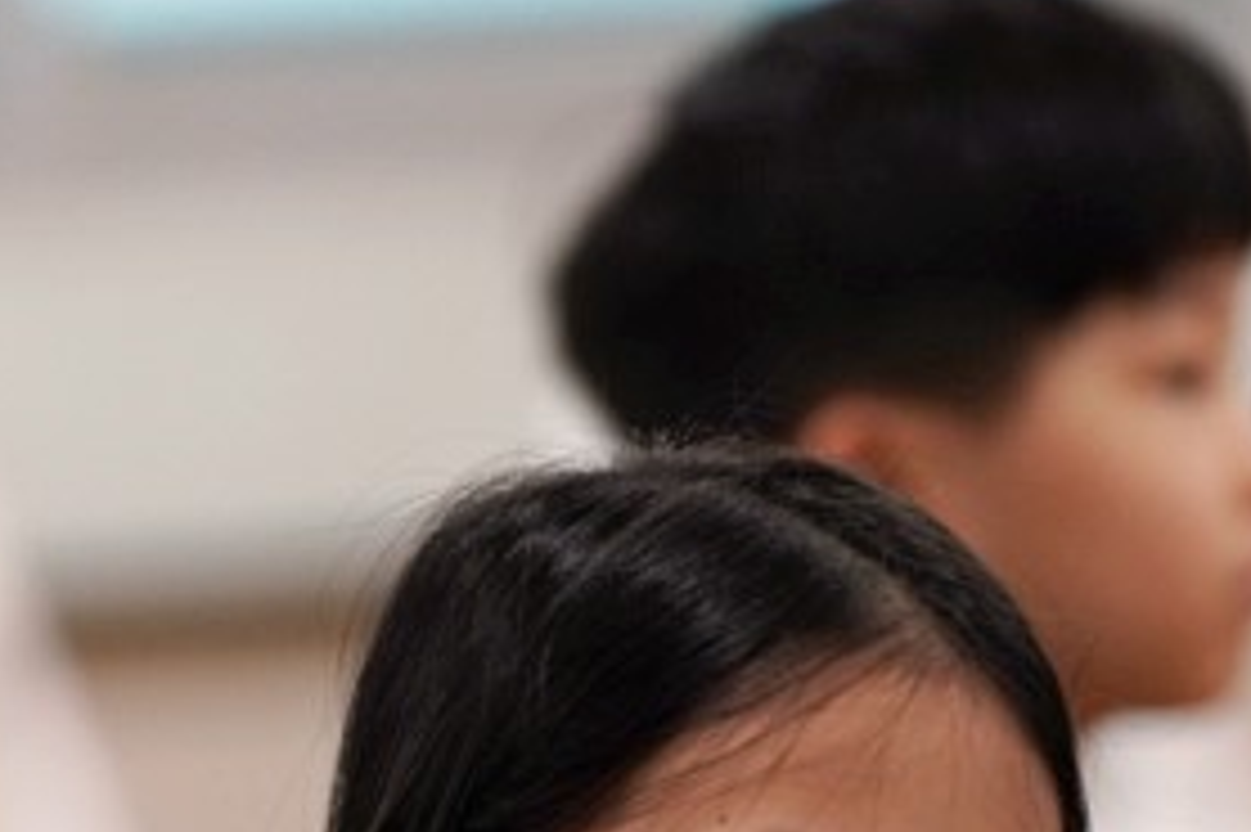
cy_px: 1183
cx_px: 490
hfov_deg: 3.2
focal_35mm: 647
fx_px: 22469
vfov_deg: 2.1
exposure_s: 1/250
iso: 1600
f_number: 3.5
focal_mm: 200
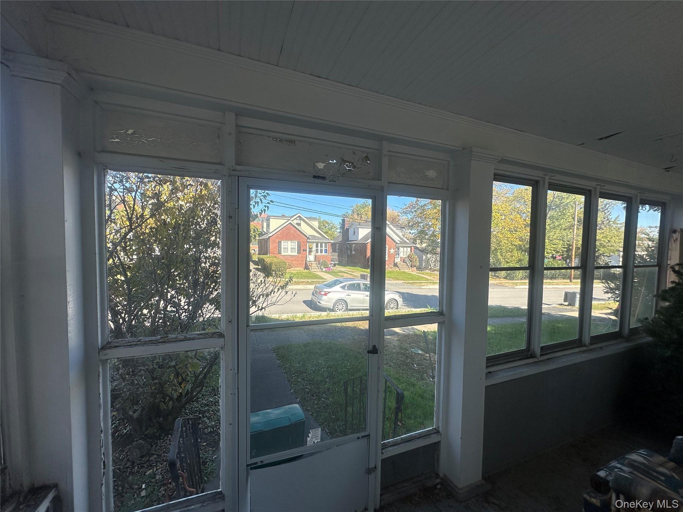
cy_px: 256
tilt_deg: -2.2
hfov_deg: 102.1
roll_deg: -1.3
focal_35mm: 14
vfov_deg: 85.7
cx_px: 342
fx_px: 276
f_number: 2.2
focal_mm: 2.22
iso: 40
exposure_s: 1/903
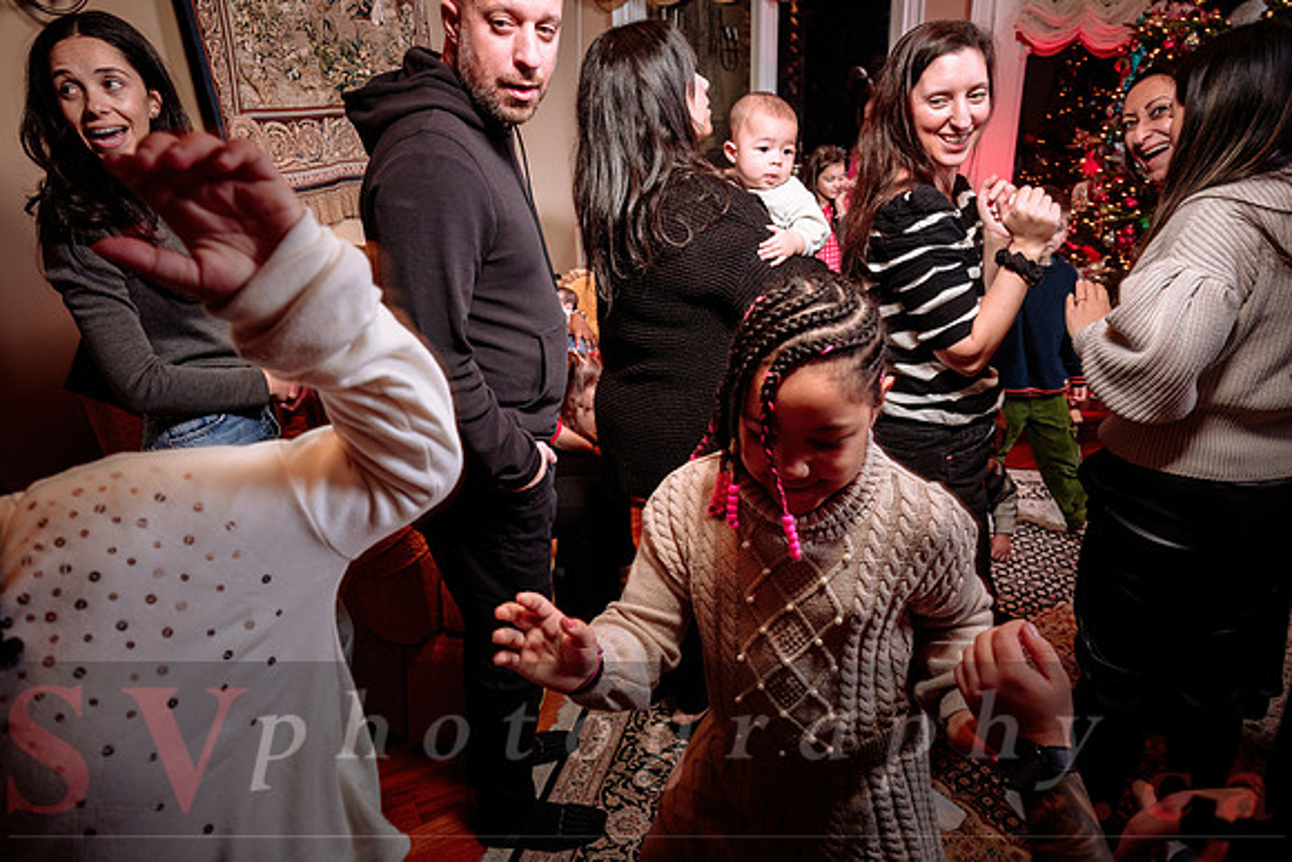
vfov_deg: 53.2
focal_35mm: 24
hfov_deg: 73.7
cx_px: 646
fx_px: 861
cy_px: 431
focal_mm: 24
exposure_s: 1/60
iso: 200
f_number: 5
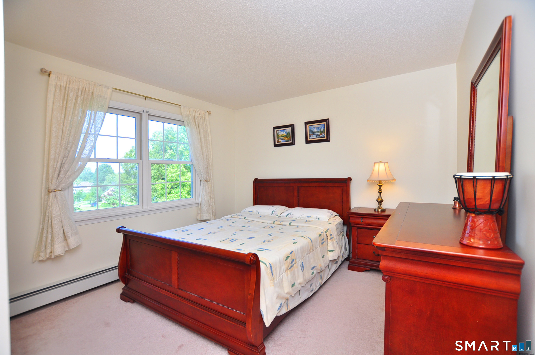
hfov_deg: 100.5
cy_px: 178
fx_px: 223
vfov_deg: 77.2
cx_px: 268
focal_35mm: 15
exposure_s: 1/125
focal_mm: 10
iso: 200
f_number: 4
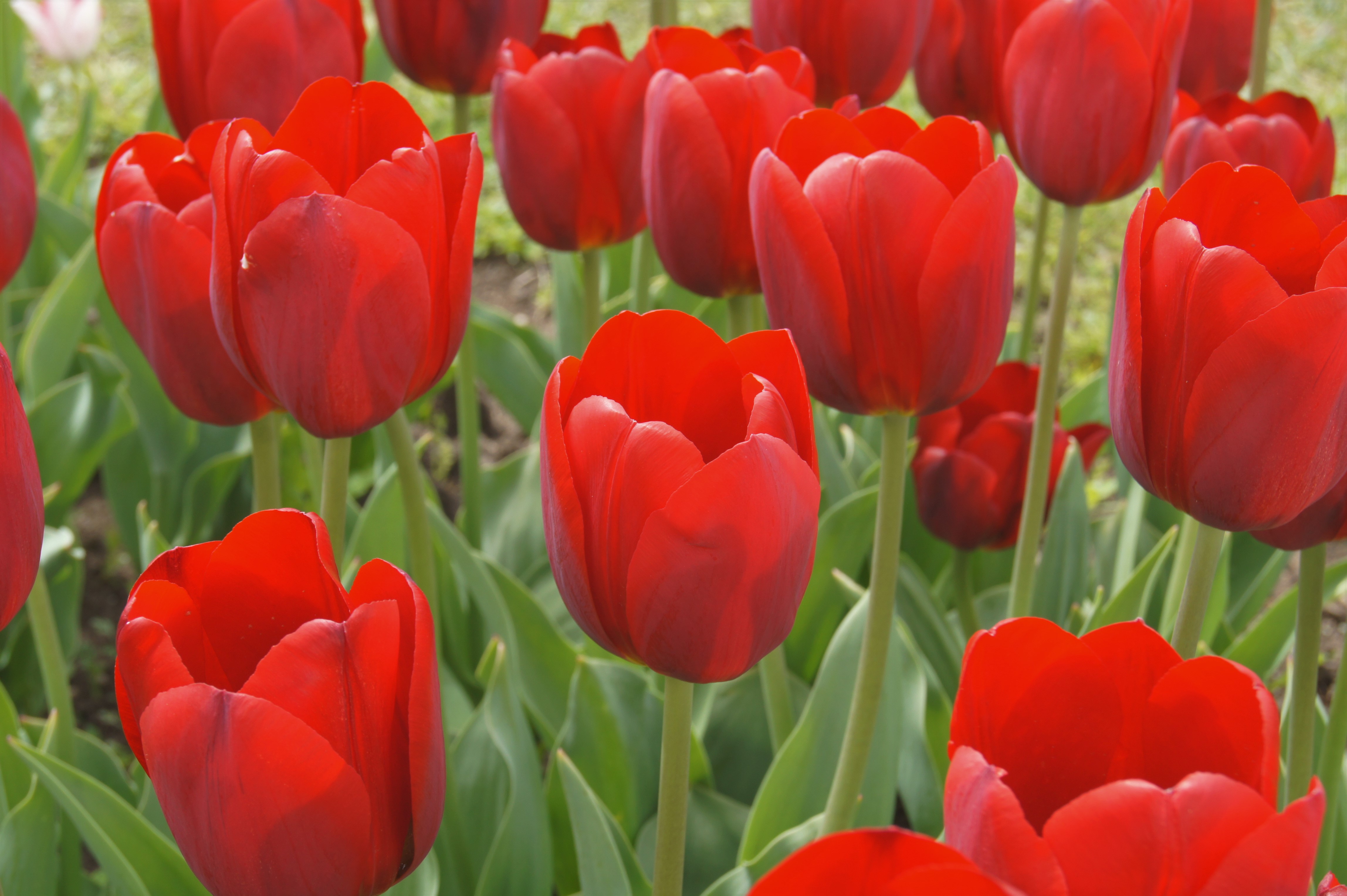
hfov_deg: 29.9
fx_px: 2524
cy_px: 448
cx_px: 674
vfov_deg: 20.1
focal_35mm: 68
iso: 200
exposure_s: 1/80
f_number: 11
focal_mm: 45
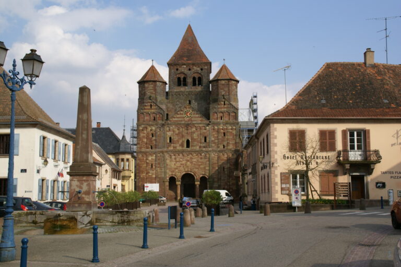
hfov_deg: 43.6
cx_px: 200
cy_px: 134
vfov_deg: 29.9
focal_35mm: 45
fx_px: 501
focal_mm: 30
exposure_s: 1/125
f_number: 11
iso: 100
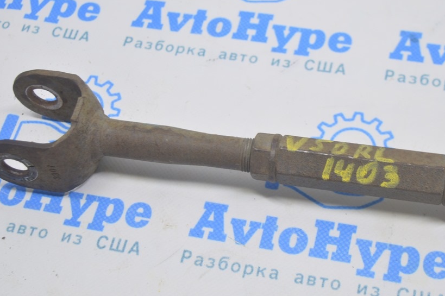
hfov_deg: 27.0
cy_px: 130
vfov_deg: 18.2
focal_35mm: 75
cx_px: 230
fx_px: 926
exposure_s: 1/20
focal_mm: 40
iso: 400
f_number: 5.6
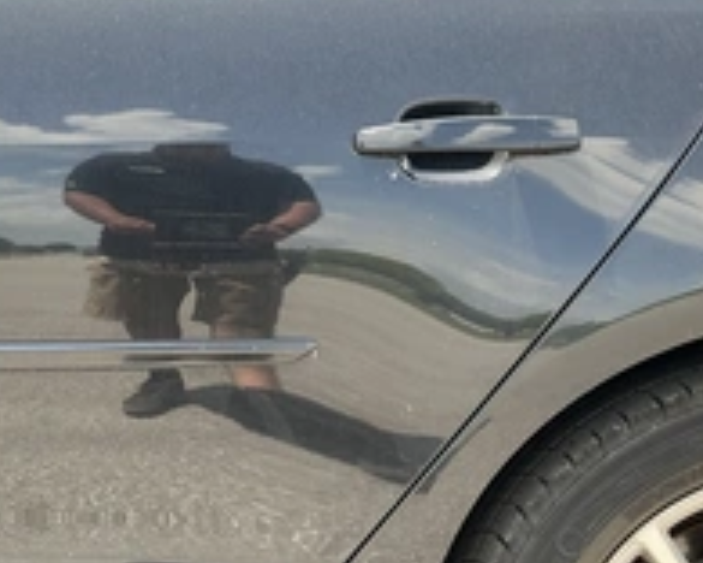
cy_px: 314
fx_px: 1165
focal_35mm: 56
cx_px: 177
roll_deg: -2.6
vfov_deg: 27.1
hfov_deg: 32.9
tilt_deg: -11.3
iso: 25
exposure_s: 1/265
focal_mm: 3
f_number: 1.8
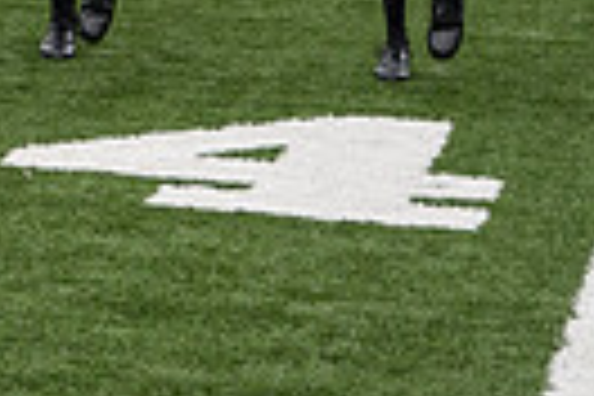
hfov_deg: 8.0
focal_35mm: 255
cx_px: -148
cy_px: -439
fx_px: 4207
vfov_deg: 5.3
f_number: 4
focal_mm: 58
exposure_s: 1/800
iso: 400
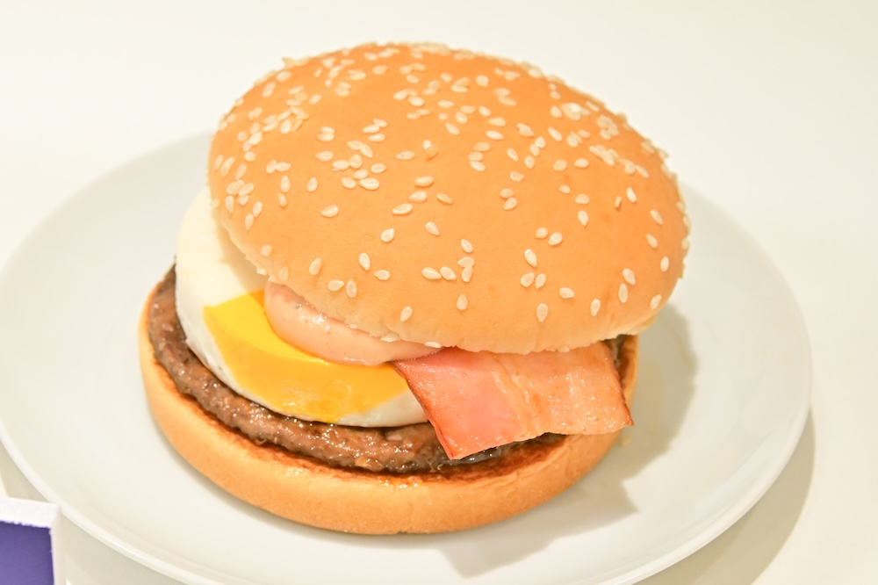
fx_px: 2194
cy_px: 292
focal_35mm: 90
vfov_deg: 15.2
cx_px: 439
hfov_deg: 22.6
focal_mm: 60
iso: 4000
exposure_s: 1/320
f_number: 9
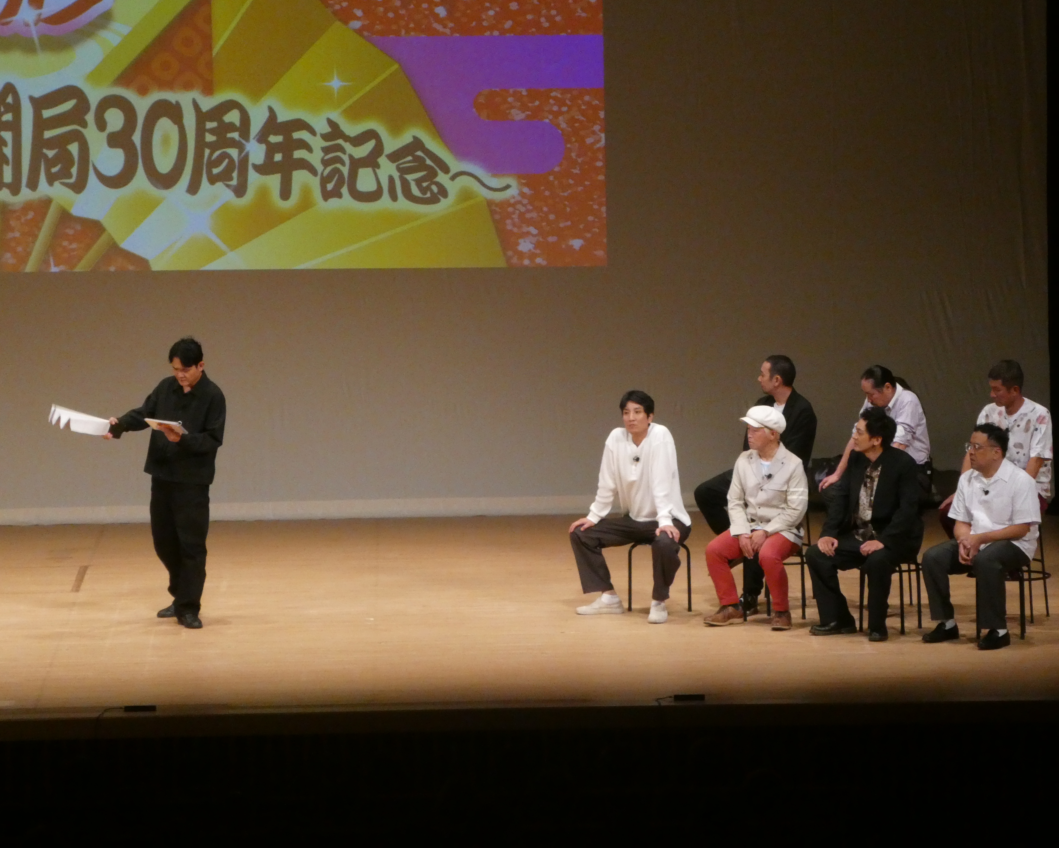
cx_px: 546
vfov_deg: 8.7
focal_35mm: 178
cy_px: 406
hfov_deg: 10.8
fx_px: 5579
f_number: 5.5
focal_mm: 28.7
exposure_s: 1/80
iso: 800
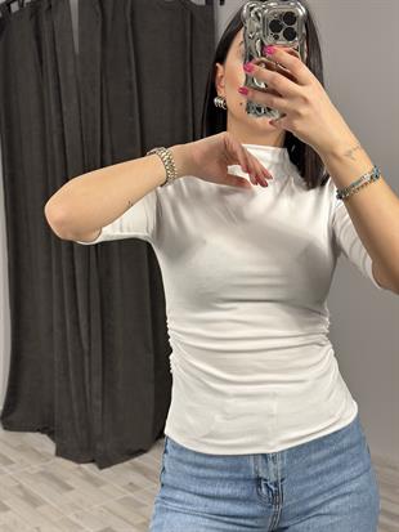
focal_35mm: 48
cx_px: 200
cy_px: 266
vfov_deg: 39.6
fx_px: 737
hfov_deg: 30.3
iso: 80
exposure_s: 1/100
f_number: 1.78
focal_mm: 6.86
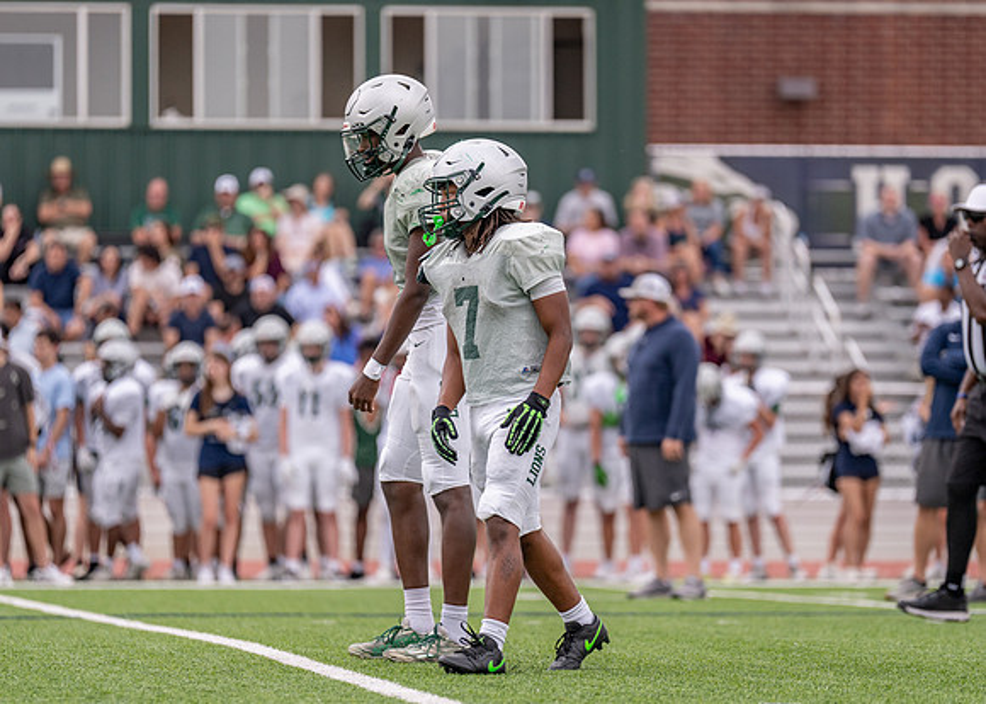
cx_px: 529
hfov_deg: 7.8
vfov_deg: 5.5
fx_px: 7267
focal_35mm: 260
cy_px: 372
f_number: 2.8
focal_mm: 200
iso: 320
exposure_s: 1/3200
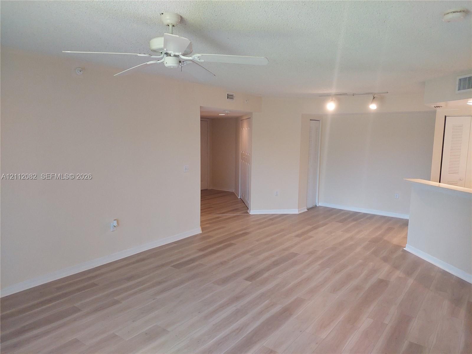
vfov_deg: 56.8
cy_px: 177
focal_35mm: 24
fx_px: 327
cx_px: 236
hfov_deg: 71.6
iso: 320
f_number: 1.8
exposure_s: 1/120
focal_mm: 5.23
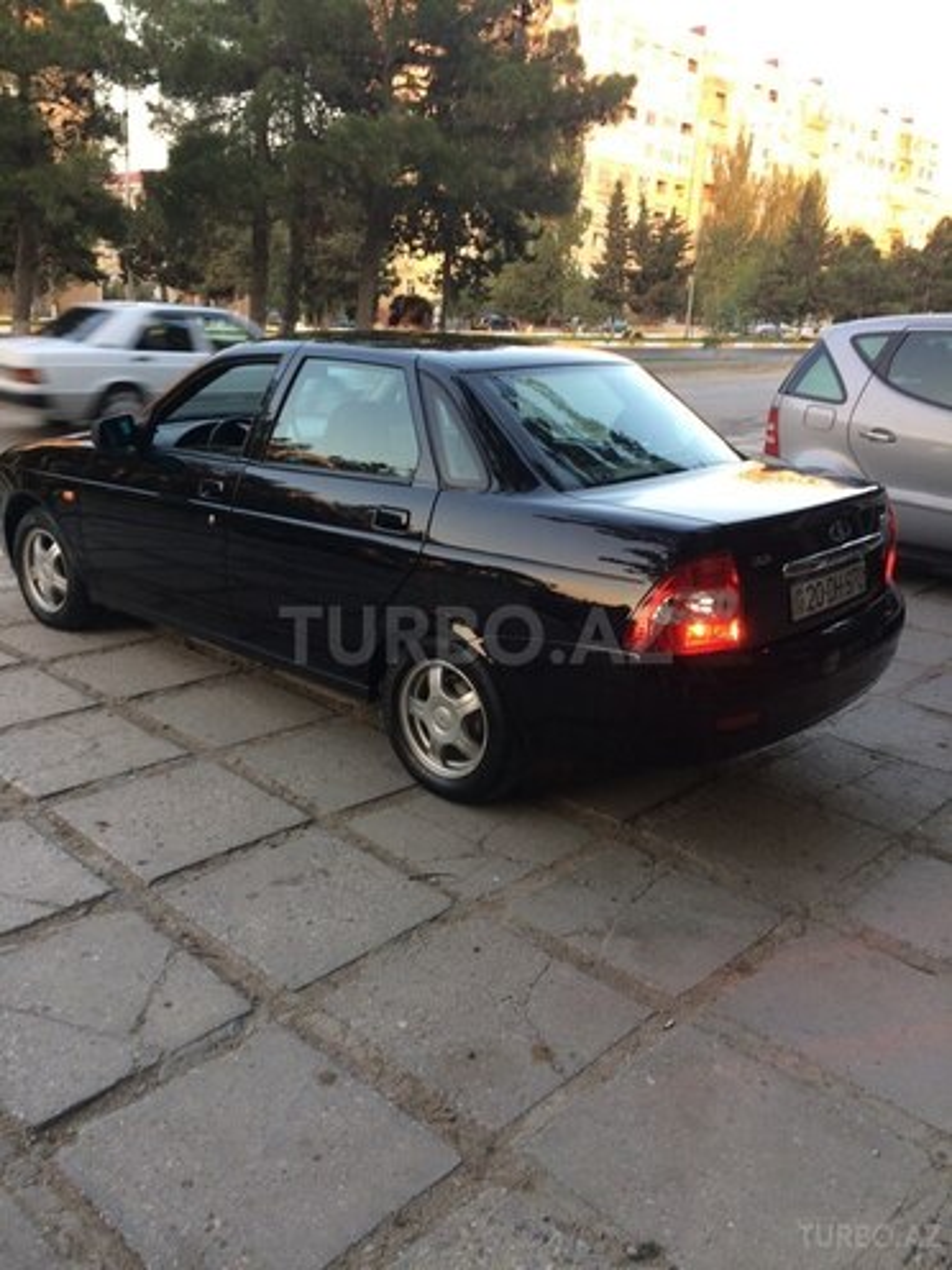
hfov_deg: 48.2
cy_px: 635
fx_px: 1063
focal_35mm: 29
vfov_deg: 61.7
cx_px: 476
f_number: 2.2
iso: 40
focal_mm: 4.15
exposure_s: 1/50
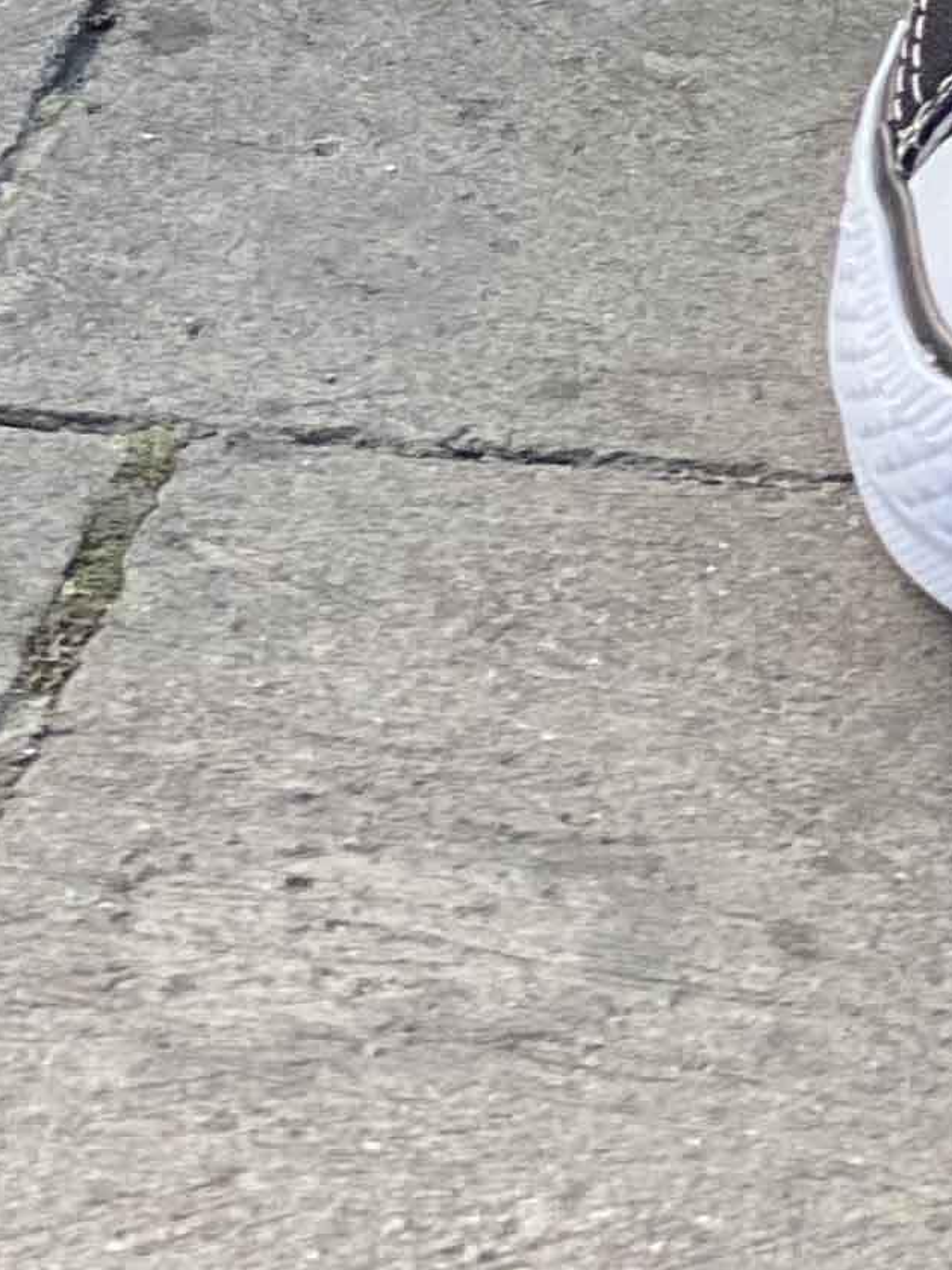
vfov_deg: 7.6
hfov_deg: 5.8
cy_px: -1128
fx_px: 9170
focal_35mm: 250
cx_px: 2160
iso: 50
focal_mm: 6
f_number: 2
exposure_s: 1/122
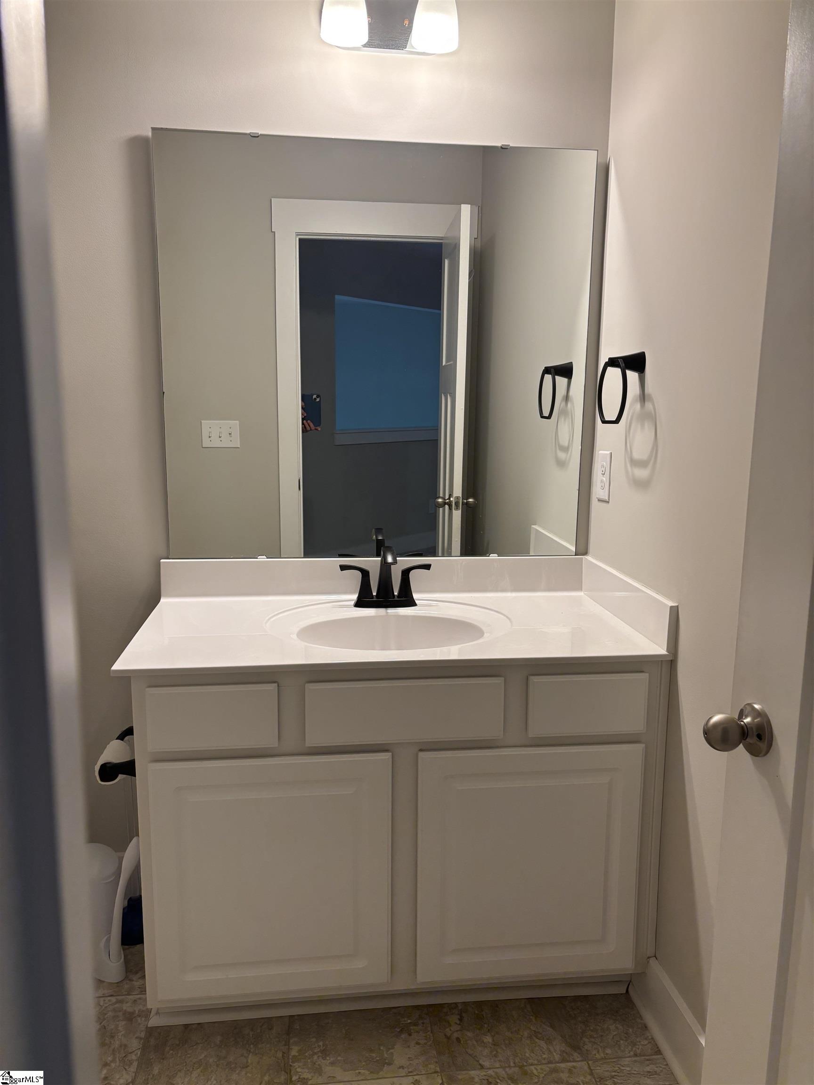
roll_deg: -1.7
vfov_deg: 67.3
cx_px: 407
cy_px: 542
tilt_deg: -9.2
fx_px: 815
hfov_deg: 53.1
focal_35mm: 26
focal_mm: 5.96
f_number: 1.6
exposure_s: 1/120
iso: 125
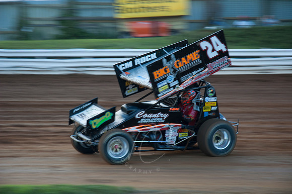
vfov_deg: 13.0
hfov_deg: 19.5
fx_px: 851
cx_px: 146
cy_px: 97
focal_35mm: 105
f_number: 5
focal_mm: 70
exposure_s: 1/160
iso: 200
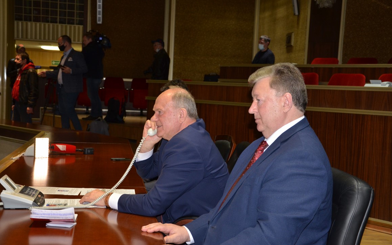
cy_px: 118
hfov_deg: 38.9
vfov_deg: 24.9
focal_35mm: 52
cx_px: 196
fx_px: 556
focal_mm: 34
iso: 800
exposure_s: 1/60
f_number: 4.2
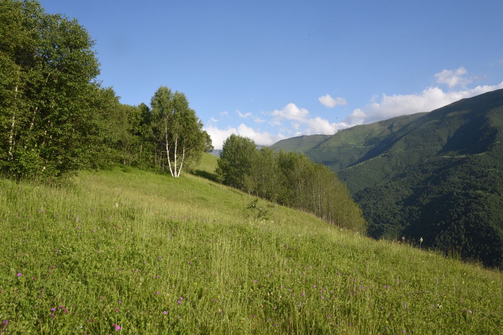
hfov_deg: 57.2
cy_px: 166
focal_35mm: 33
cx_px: 254
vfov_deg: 40.0
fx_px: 461
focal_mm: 31
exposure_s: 1/100
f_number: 20
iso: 320
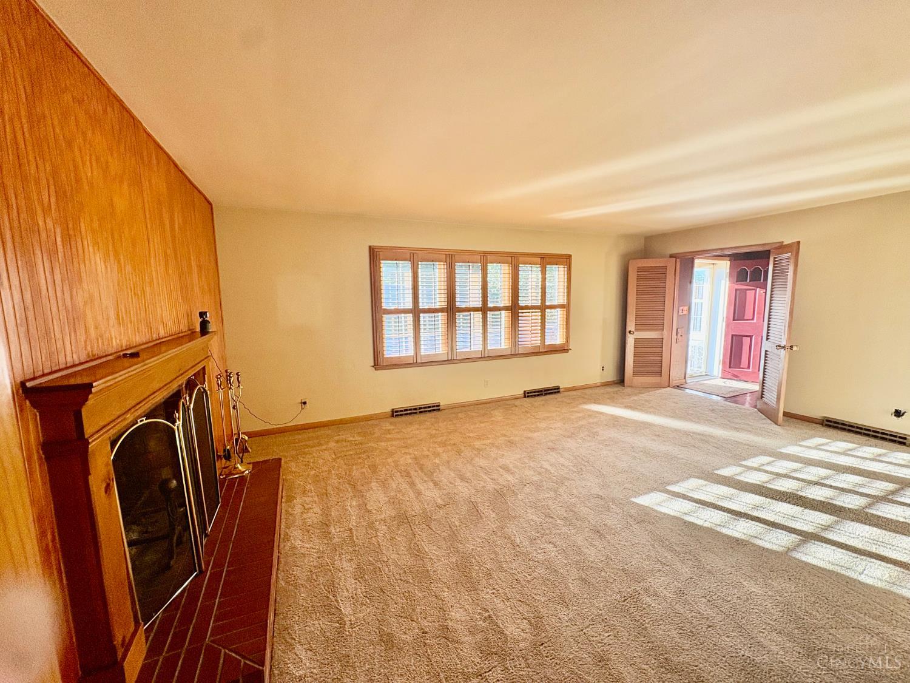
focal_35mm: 14
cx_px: 455
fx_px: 368
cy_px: 342
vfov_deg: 85.7
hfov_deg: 102.1
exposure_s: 1/99
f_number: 2.2
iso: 100
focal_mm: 2.22
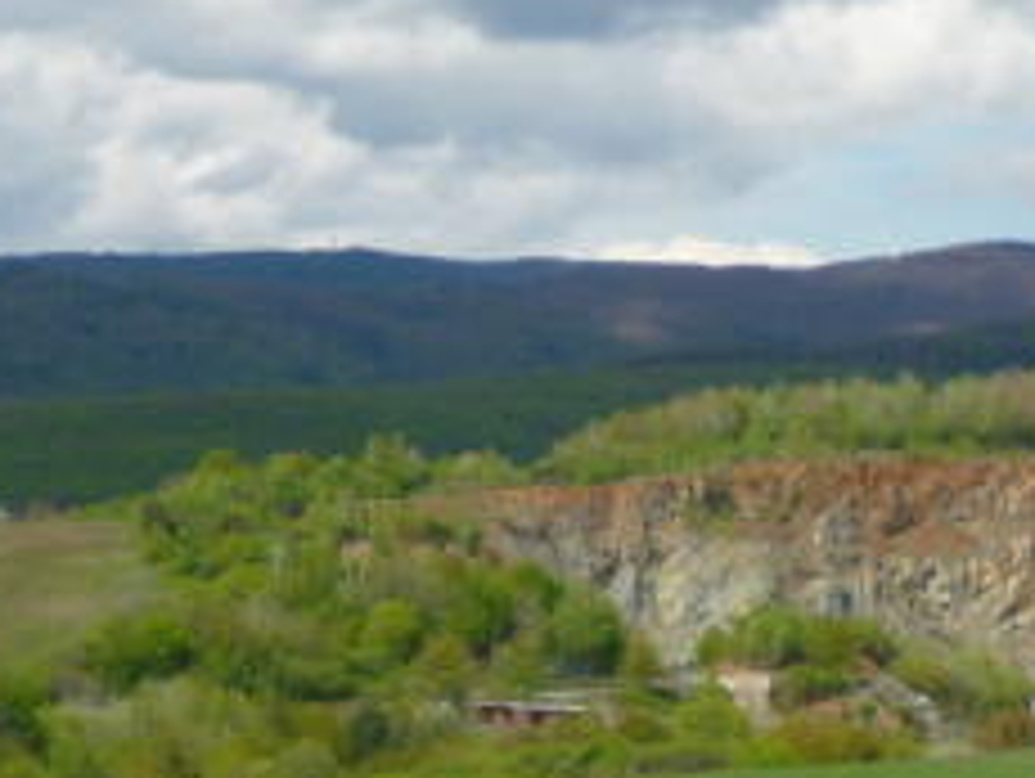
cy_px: 393
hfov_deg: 12.1
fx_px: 4879
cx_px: 562
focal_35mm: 163
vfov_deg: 9.1
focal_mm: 9.8
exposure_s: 1/800
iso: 100
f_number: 4.4
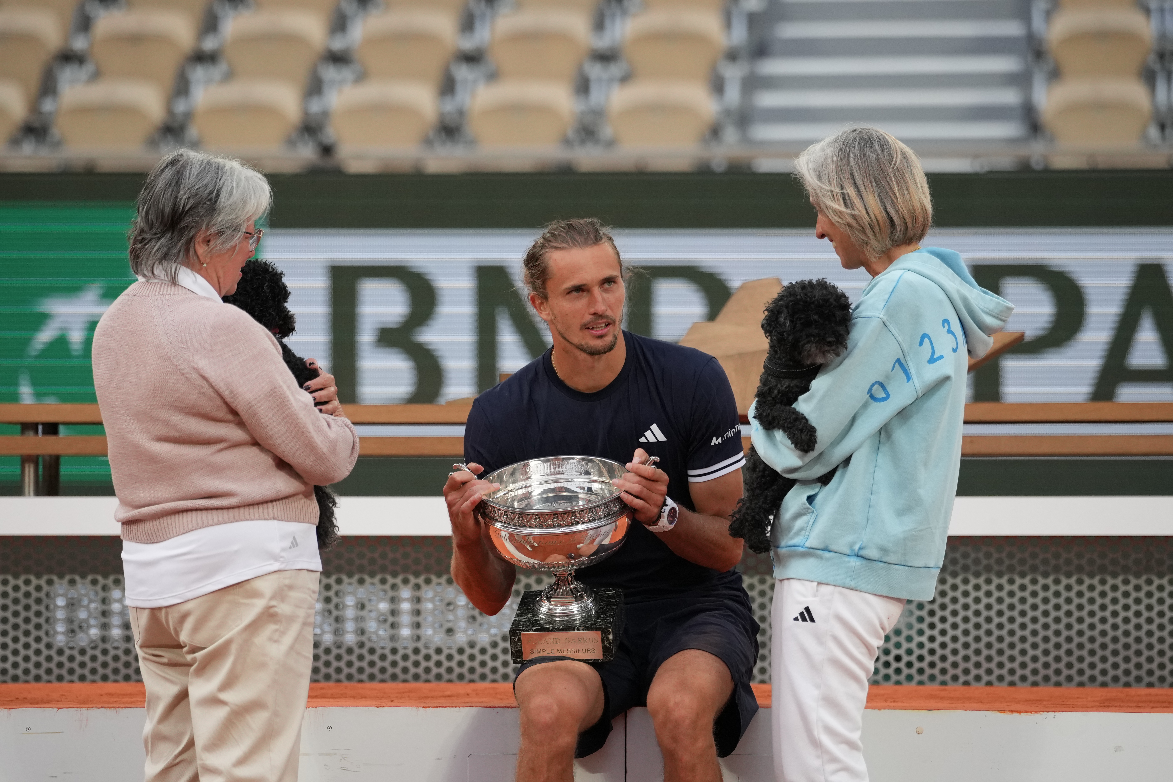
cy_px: 391
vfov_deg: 7.8
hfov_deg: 11.7
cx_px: 586
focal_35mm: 175
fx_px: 5702
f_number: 2
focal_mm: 117
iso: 1250
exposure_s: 1/5000
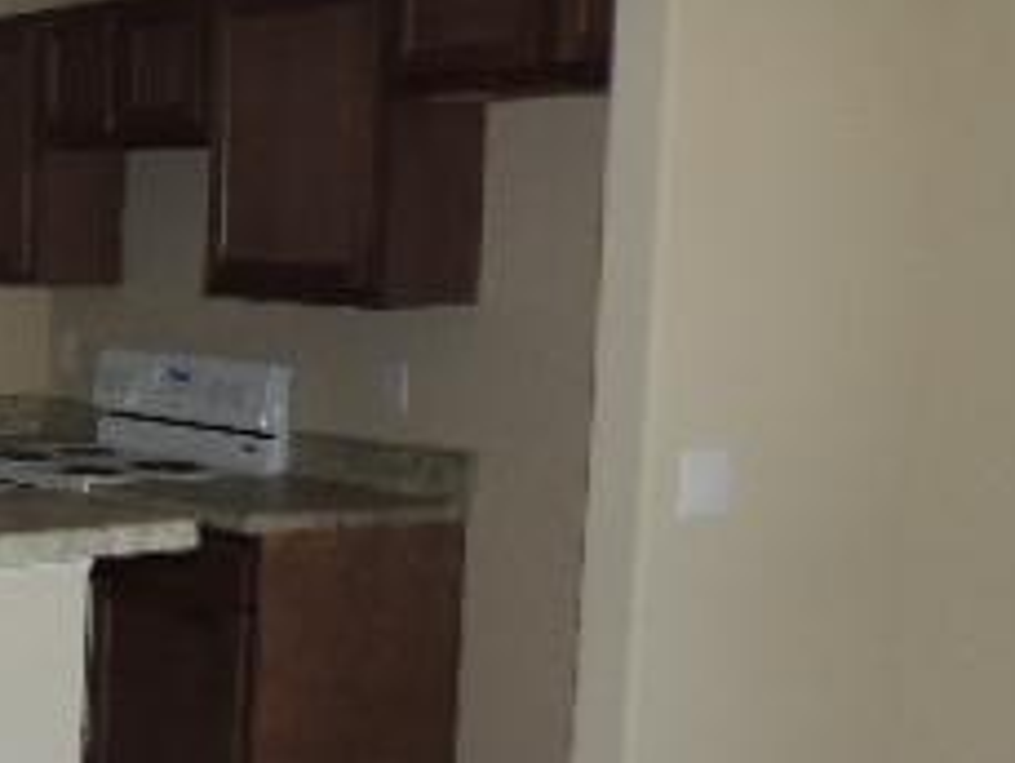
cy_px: 457
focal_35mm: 67
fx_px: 1966
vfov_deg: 21.9
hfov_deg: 25.7
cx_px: -230
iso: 200
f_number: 3
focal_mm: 4.3
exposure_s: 1/30
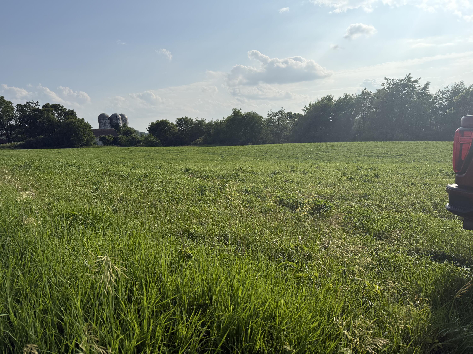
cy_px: 177
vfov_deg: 56.8
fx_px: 328
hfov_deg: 71.6
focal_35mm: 24
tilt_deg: -7.4
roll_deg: +2.6
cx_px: 236
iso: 125
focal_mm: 6.76
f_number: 1.78
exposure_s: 1/11905
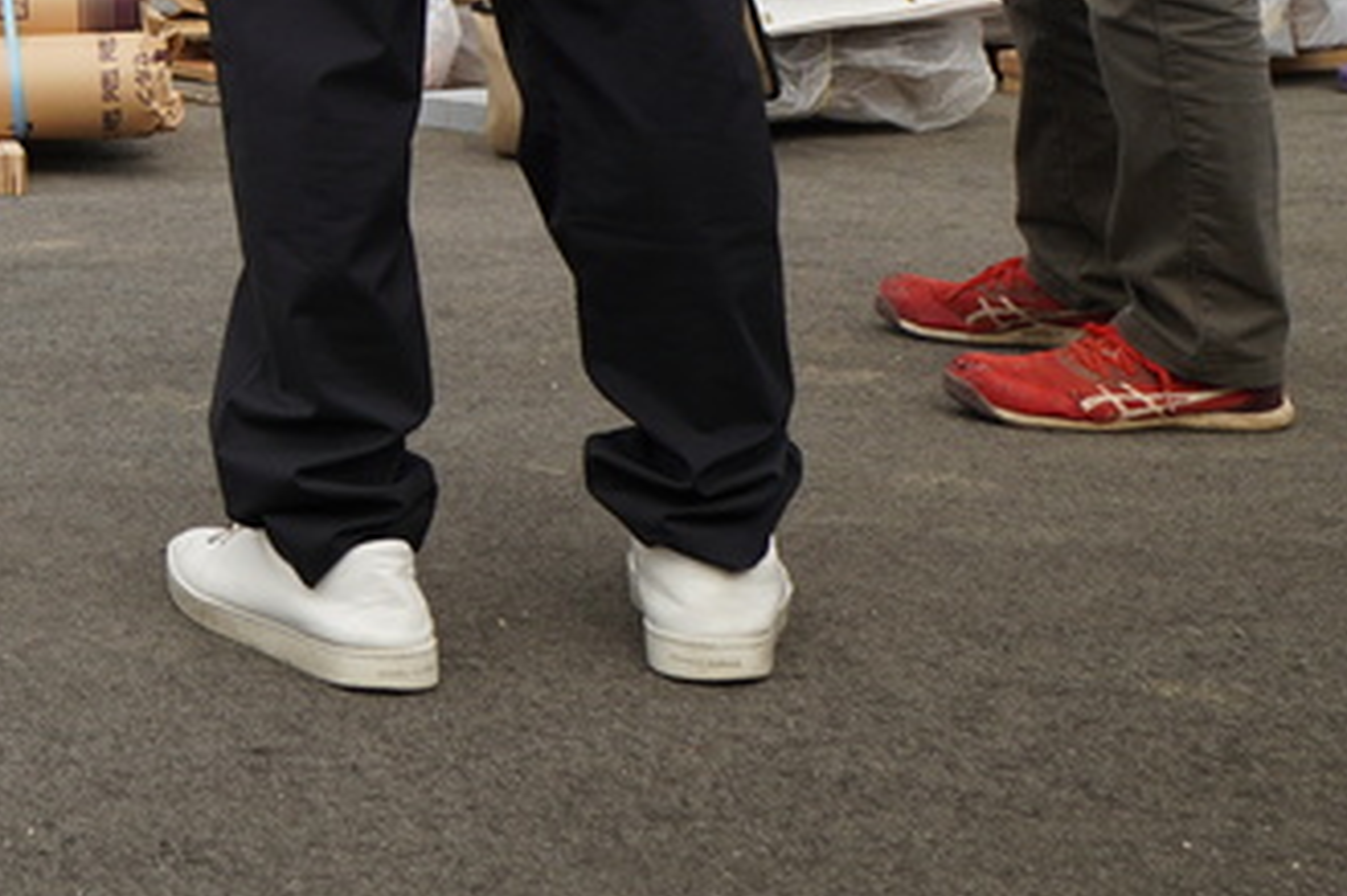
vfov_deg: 16.9
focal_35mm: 73
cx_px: -471
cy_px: -444
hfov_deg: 23.9
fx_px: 2730
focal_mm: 16
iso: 200
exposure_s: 1/160
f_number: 4
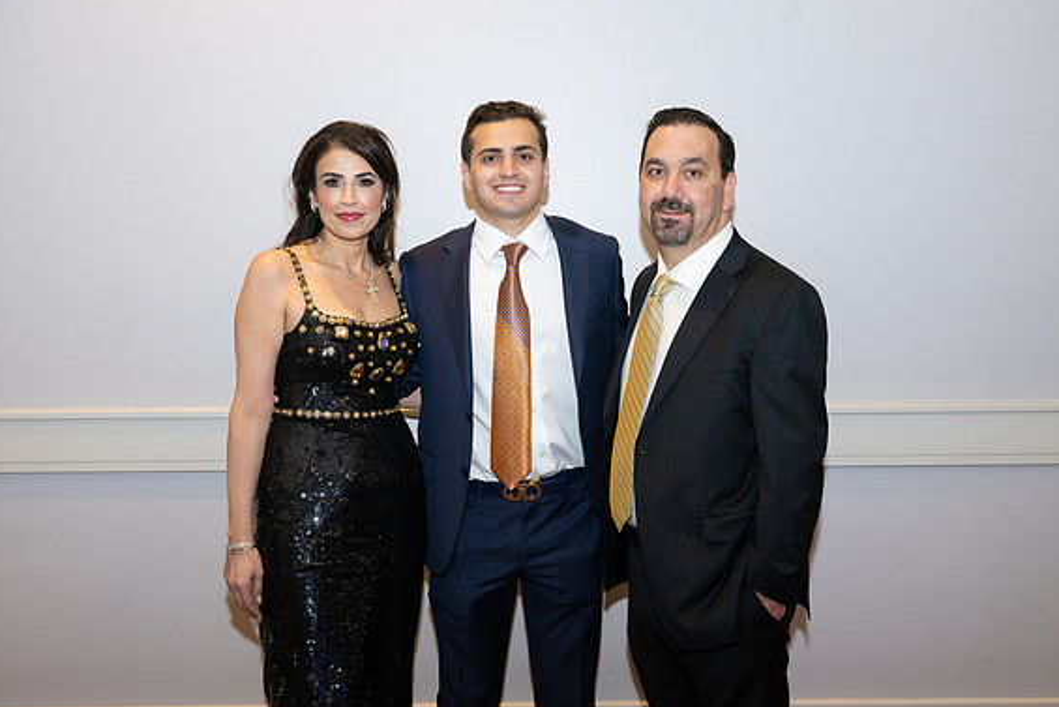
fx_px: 1147
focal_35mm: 39
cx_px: 532
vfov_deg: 34.2
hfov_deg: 49.5
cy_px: 355
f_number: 5.6
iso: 800
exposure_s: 1/100
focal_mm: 38
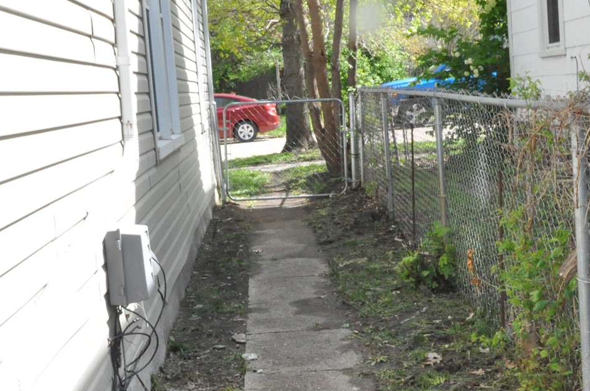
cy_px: 211
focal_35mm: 65
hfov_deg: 31.0
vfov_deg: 20.8
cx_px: 316
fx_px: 1064
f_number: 25
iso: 3200
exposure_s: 1/200
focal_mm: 24
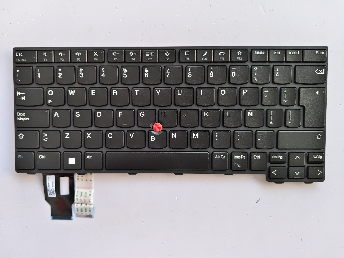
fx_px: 239
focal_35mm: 24
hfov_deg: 71.6
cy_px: 129
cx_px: 172
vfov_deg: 56.8
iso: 538
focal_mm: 5.56
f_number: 1.88
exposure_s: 1/50
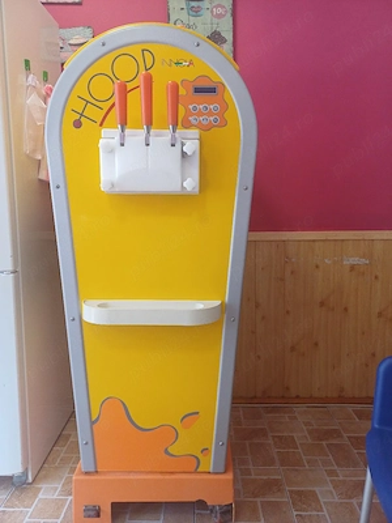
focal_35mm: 25
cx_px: 196
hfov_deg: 54.9
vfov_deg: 69.4
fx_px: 377
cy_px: 262
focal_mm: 4.65
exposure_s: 1/50
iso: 125
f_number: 1.8
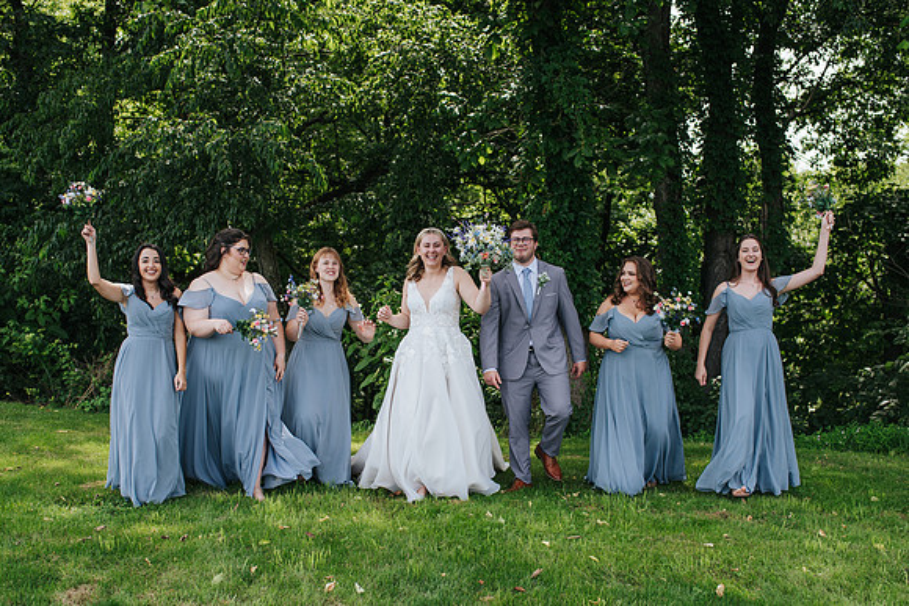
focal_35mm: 43
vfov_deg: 30.9
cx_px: 439
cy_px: 361
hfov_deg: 45.1
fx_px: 1094
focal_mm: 35
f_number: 3.2
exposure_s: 1/400
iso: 125
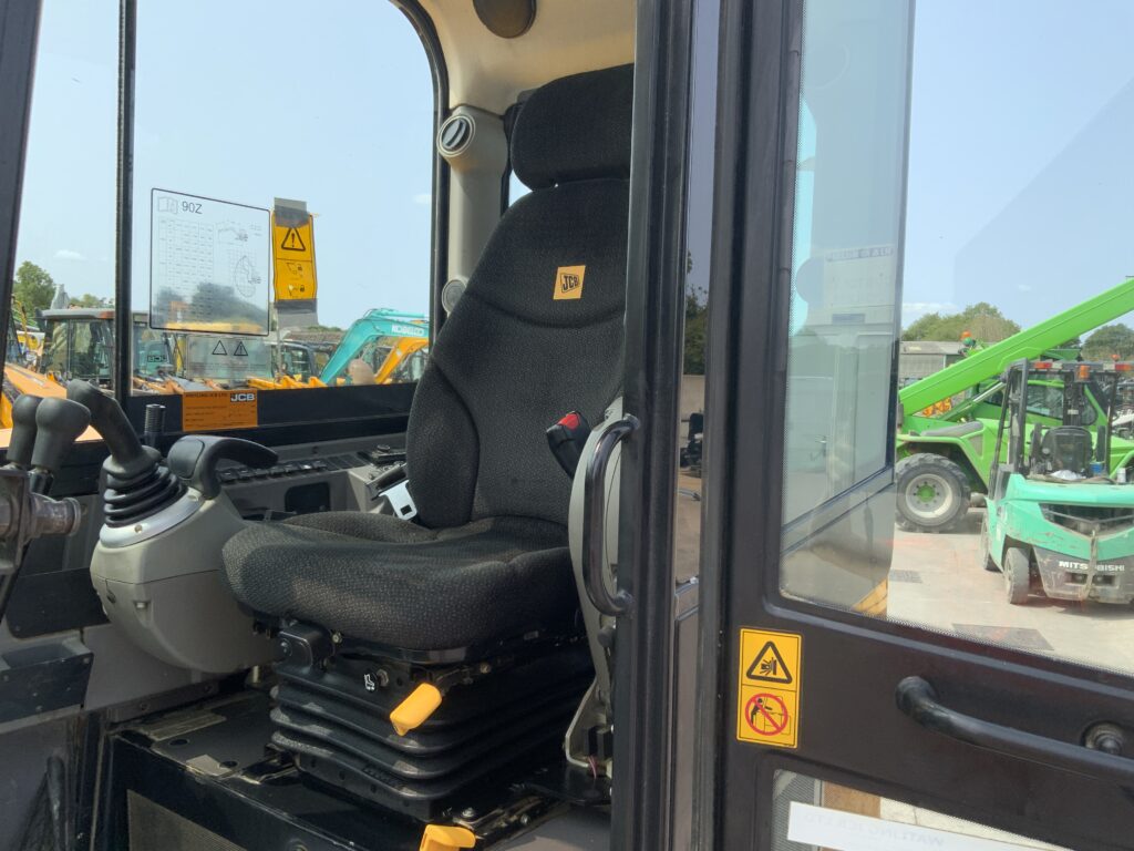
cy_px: 426
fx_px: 950
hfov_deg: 61.7
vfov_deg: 48.2
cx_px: 567
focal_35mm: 29
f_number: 1.8
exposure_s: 1/869
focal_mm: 3
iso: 16
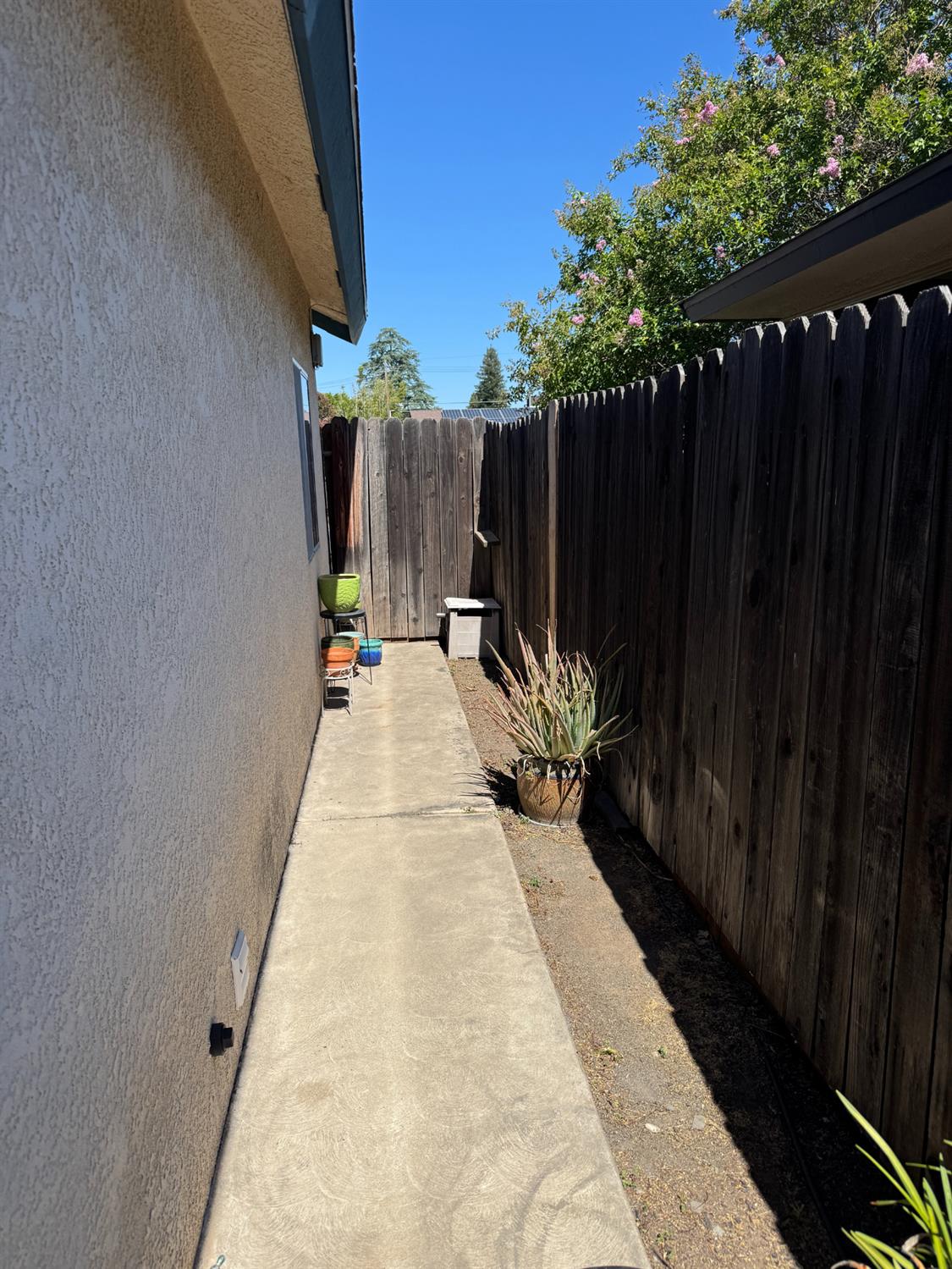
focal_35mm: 24
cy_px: 634
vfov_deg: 71.6
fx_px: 880
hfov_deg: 56.8
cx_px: 476
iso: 80
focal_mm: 6.76
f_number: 1.78
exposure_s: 1/4049
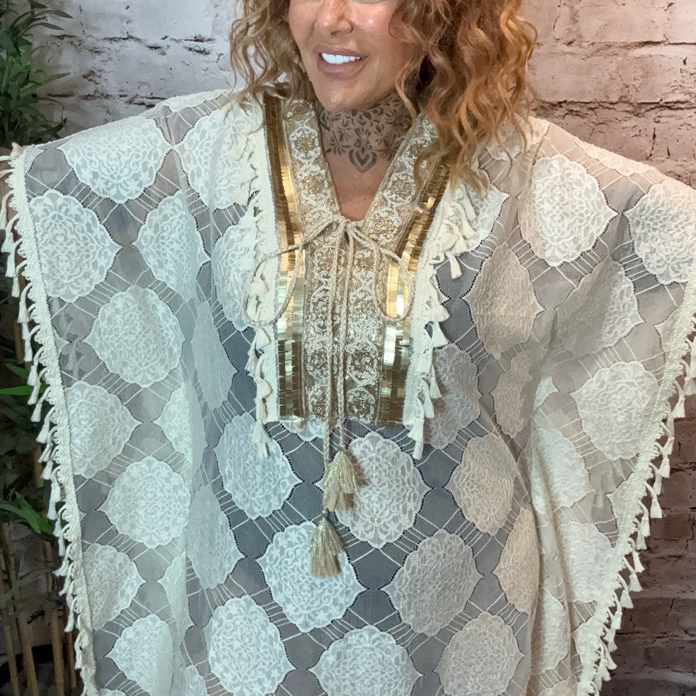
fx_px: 842
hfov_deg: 44.9
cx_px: 344
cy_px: 320
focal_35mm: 37
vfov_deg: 44.9
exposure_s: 1/50
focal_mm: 2.69
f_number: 1.9
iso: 250
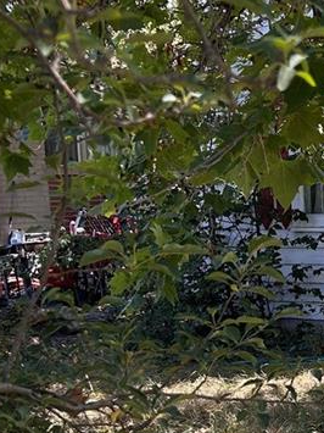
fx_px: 1099
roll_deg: +2.1
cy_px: 321
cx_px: 498
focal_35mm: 88
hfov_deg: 15.4
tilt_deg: -7.0
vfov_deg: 22.1
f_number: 1.5
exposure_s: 1/588
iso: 50
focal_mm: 5.7
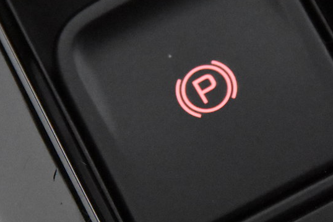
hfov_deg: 8.2
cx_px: 226
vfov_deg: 5.5
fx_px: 2311
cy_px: 98
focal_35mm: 250
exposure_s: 1/125
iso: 12800
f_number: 4
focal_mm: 70
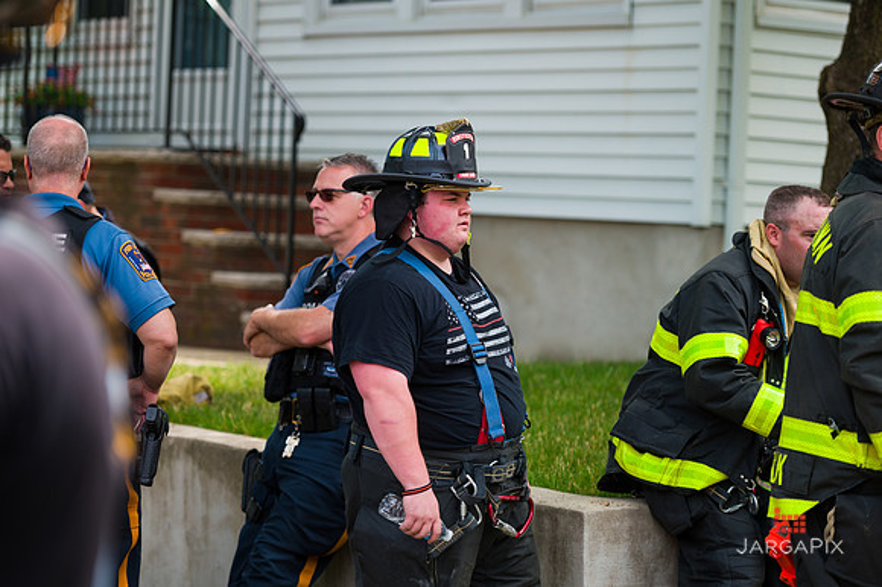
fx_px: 2938
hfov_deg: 17.1
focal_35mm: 120
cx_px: 441
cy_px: 294
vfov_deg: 11.4
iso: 200
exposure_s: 1/1000
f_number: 3.2
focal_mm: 120
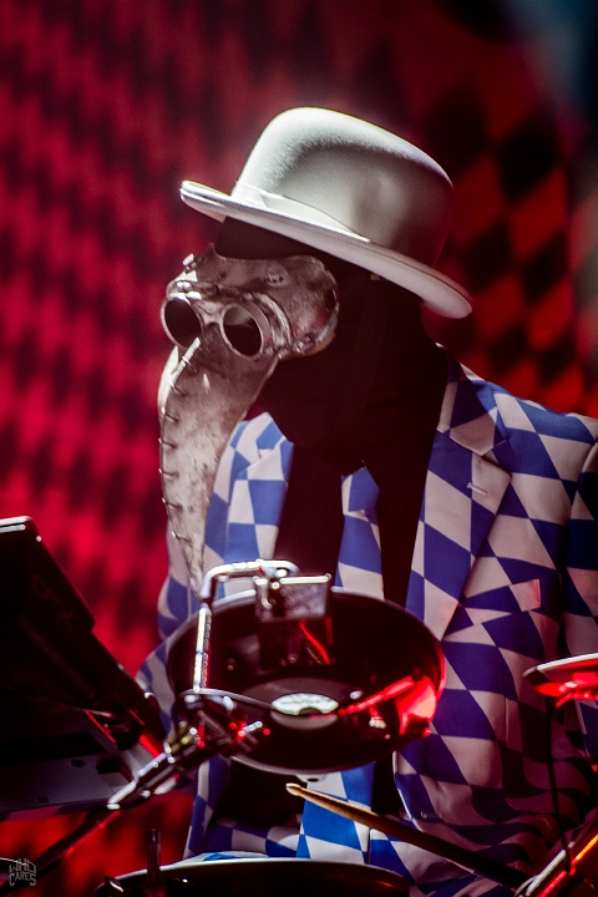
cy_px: 448
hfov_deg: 4.6
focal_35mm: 300
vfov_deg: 6.9
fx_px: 7474
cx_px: 299
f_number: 2.8
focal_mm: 200
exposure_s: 1/80
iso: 1000
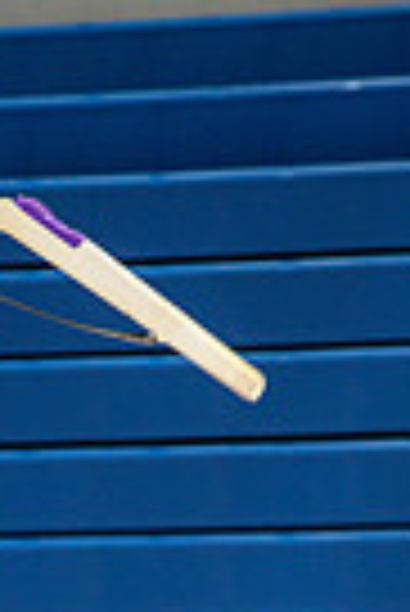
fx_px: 11263
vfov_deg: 3.1
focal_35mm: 661
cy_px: 1008
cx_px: 68
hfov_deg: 2.1
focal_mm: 200
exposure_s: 1/500
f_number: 4
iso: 3200
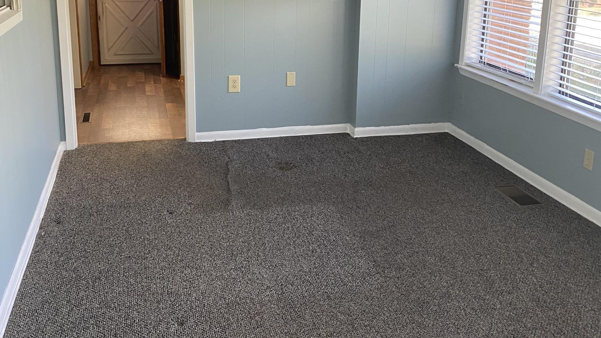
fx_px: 606
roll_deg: -1.6
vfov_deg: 30.7
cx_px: 300
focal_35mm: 38
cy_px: 90
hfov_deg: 52.8
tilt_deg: -12.4
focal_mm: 4.25
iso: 200
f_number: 1.8
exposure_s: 1/60
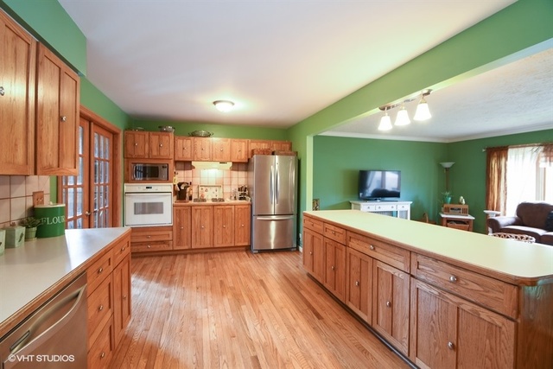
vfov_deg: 77.4
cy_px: 184
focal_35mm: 15
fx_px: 230
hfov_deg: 100.4
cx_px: 276
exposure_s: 1/3
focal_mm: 10
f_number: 7.1
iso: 200
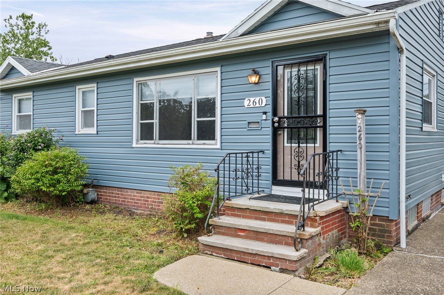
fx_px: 382
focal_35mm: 31
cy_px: 148
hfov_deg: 60.3
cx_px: 222
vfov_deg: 42.3
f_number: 9
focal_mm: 21
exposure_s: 1/80
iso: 250
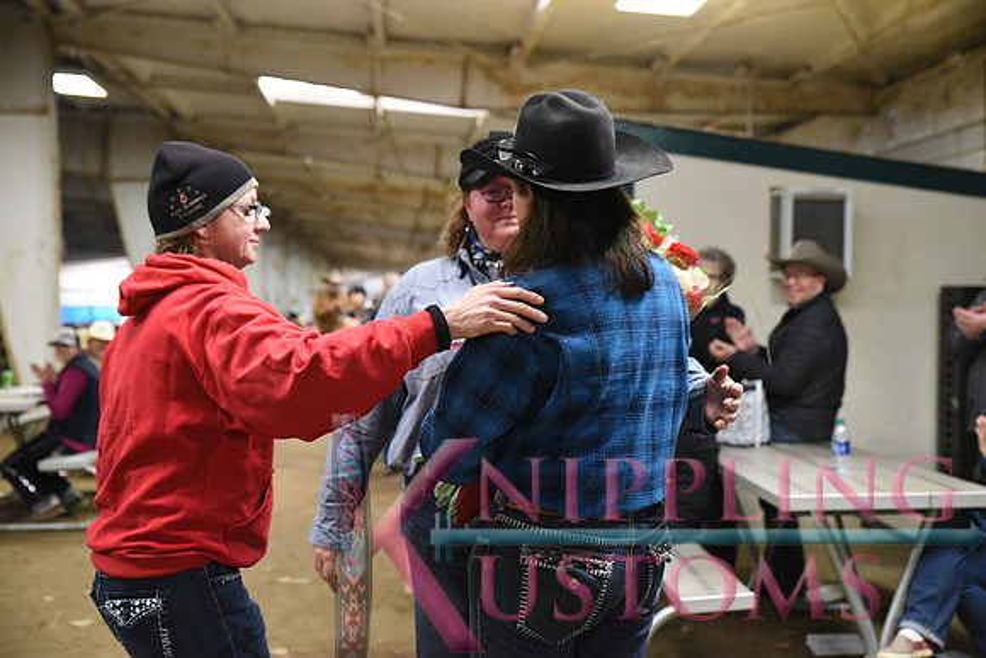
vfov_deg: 27.0
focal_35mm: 50
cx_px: 493
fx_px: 1370
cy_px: 329
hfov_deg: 39.6
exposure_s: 1/200
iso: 6400
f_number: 3.2
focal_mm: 50
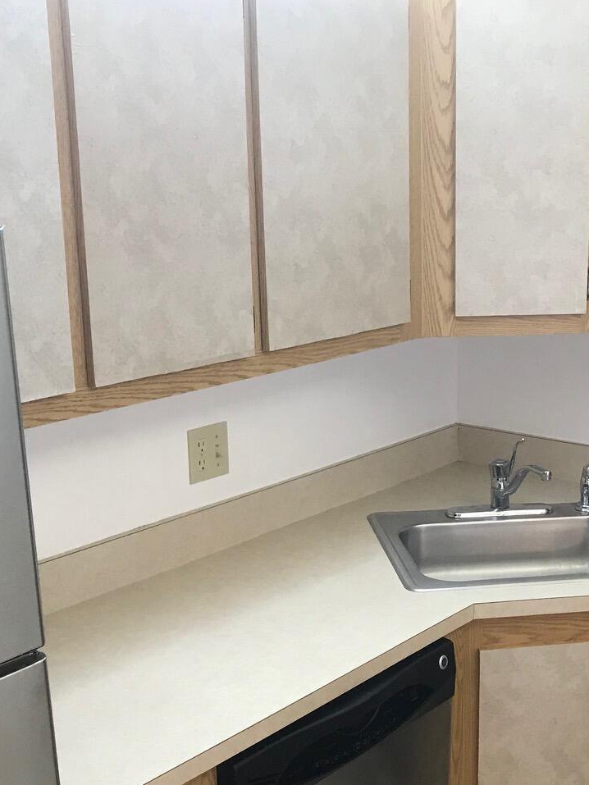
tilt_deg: -17.6
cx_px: 516
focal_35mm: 59
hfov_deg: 24.2
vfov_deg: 32.2
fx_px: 1338
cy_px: 563
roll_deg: -1.2
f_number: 1.8
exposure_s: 1/30
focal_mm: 3.99
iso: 40
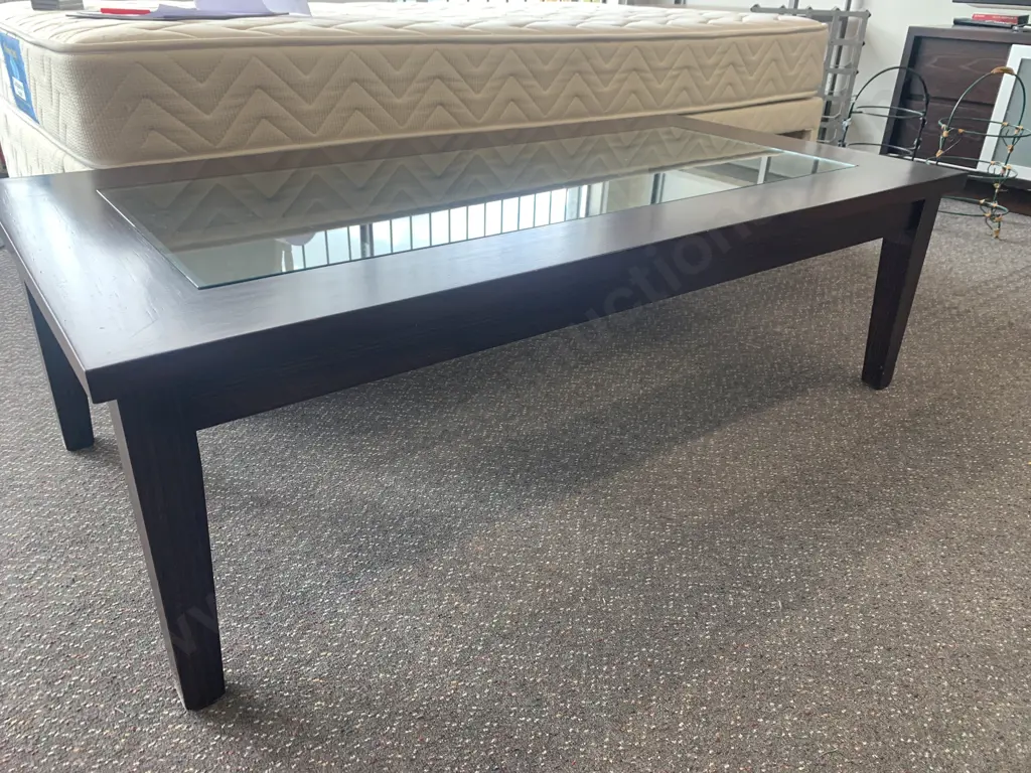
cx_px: 516
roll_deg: -1.9
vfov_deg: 53.1
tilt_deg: -28.0
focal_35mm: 26
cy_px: 386
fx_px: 774
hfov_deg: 67.3
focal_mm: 4.25
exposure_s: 1/100
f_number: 1.8
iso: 80
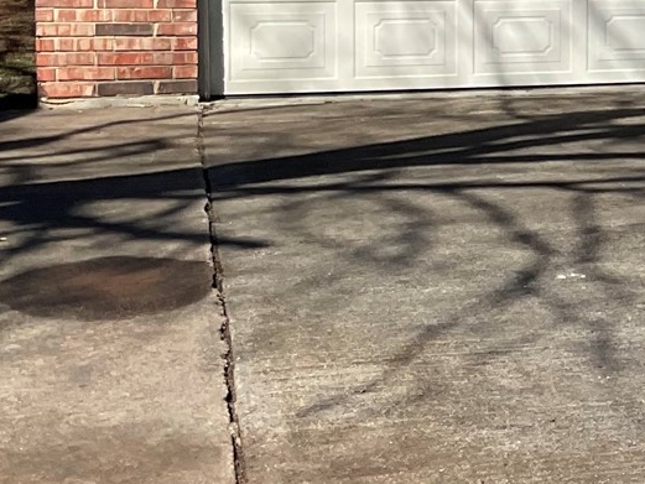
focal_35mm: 114
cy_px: -12
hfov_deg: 15.6
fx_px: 2125
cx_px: 1036
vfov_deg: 12.8
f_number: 1.8
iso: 16
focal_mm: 3
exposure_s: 1/1984
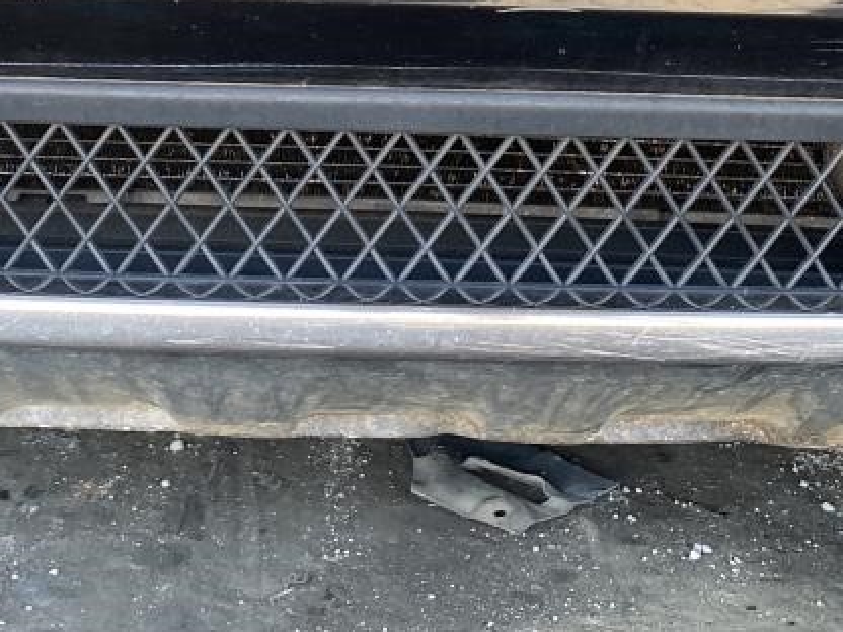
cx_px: 470
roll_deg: -2.0
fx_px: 1948
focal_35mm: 80
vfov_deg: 17.3
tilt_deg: +1.3
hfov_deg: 24.4
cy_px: -205
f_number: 1.8
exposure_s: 1/121
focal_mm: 4.25
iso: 125
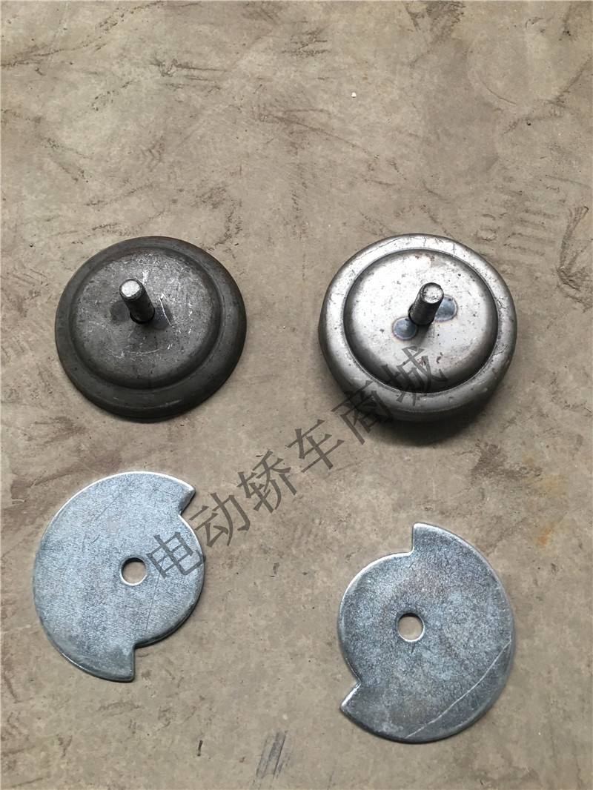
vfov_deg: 61.6
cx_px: 296
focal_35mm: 29
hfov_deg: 48.2
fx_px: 662
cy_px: 395
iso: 64
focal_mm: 4.15
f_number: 2.2
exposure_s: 1/33
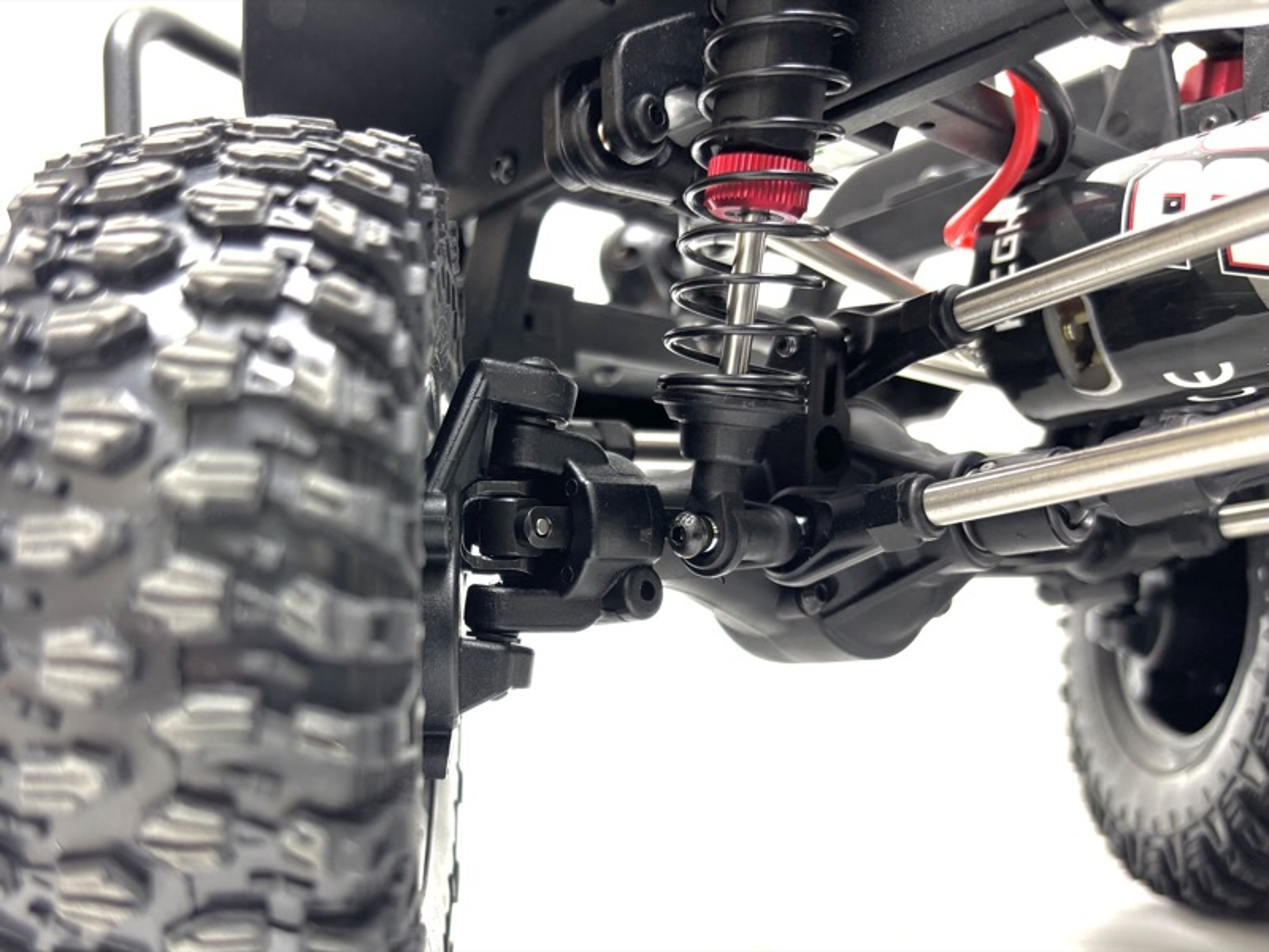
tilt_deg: +1.7
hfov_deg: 67.3
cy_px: 476
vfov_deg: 53.1
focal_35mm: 26
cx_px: 634
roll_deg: +0.3
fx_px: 953
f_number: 1.6
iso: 125
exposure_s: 1/50
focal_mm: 5.96
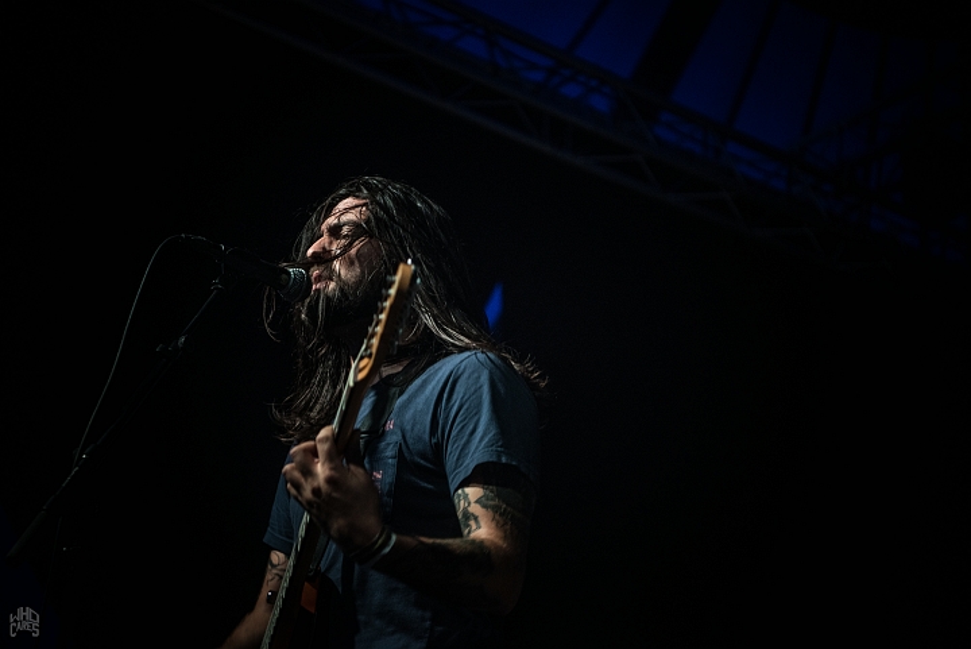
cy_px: 324
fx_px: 1889
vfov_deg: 19.5
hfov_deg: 28.8
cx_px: 486
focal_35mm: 70
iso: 1000
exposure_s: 1/100
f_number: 2.8
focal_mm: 70
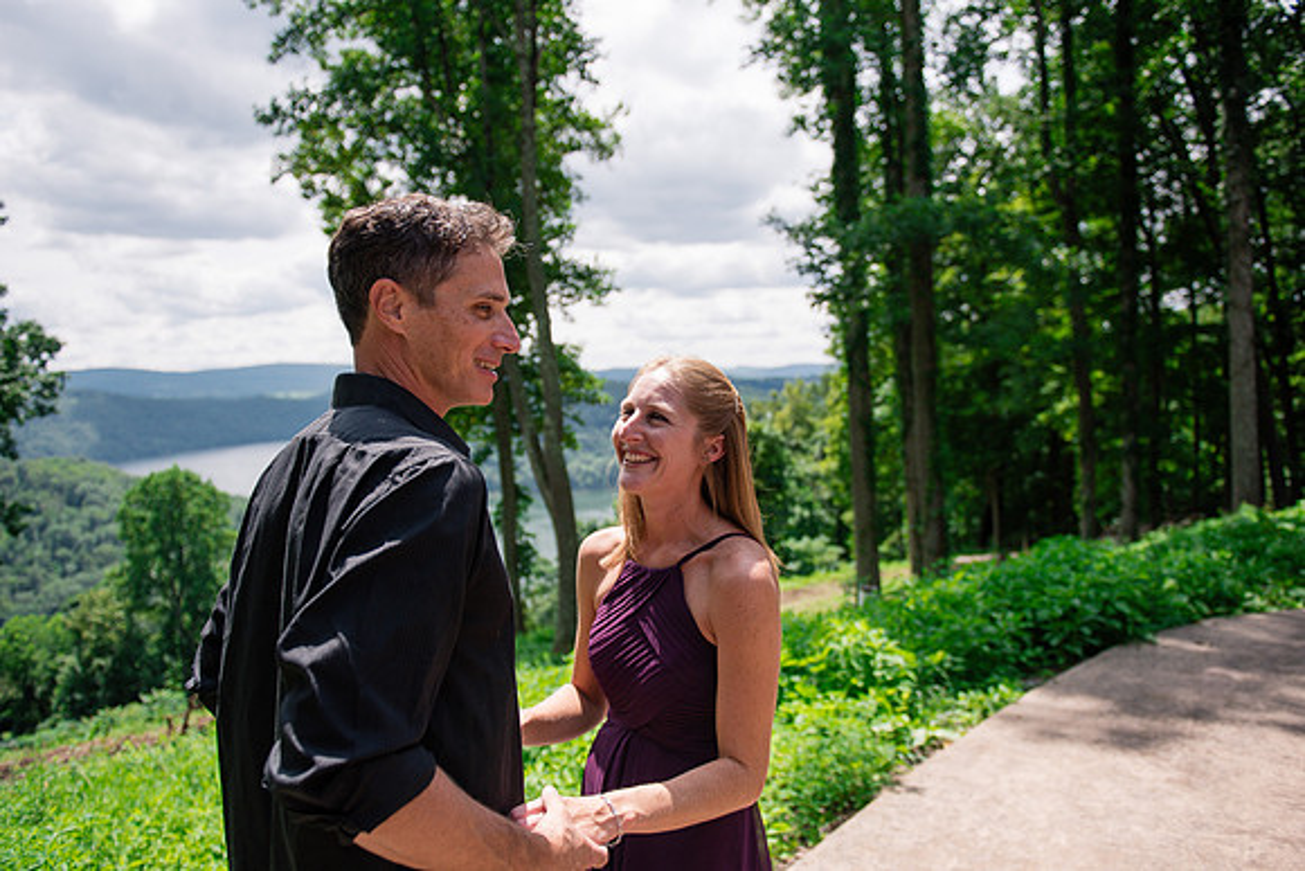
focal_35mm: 25
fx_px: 920
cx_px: 674
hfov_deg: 70.7
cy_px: 436
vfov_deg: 50.7
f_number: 2.8
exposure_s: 1/4000
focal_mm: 24
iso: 320
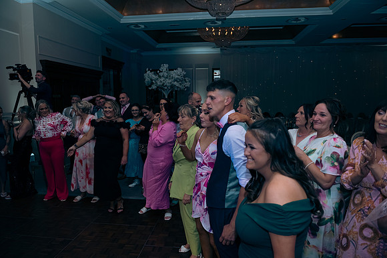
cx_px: 194
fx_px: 258
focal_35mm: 24
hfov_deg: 73.7
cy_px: 129
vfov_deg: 53.2
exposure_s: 1/160
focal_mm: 24
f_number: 3.5
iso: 640
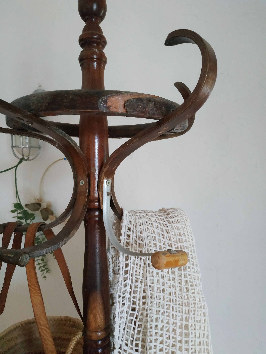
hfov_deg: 56.8
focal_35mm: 24
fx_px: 246
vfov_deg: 71.6
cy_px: 177
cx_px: 133
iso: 1250
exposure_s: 1/20
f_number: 1.9
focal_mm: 3.94
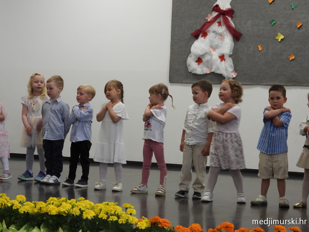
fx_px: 812
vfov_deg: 16.2
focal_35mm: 91
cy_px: 116
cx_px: 154
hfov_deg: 21.5
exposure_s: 1/50
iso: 400
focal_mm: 16.3
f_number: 3.5
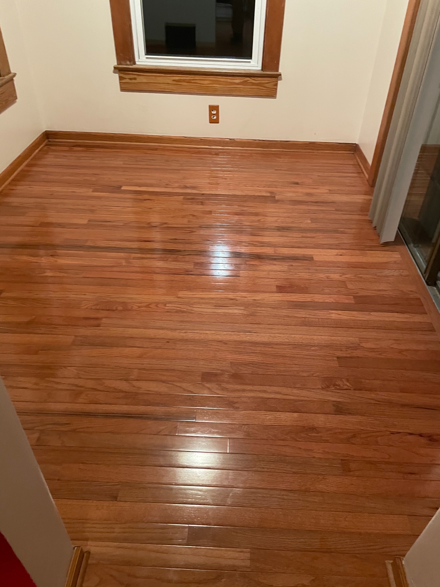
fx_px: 441
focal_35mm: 26
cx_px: 220
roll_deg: -2.1
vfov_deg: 67.3
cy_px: 294
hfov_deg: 53.1
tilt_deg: -37.4
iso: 640
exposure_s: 1/30
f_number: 1.6
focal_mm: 4.2
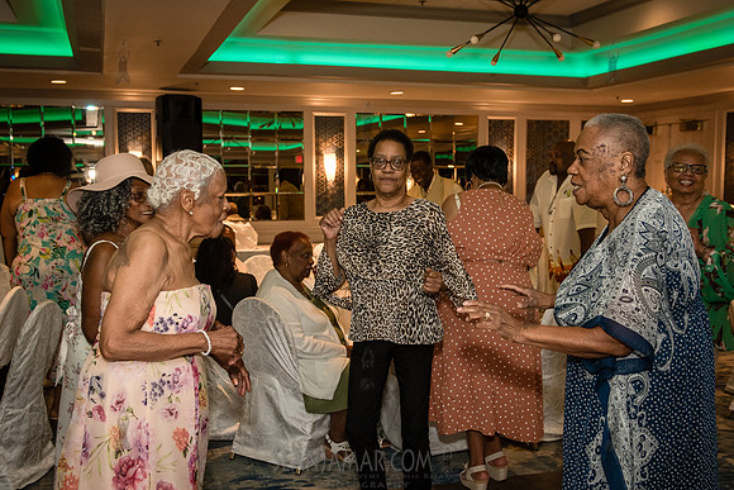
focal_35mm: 41
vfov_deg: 32.4
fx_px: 843
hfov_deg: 47.0
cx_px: 368
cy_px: 273
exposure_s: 1/160
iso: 1600
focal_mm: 32
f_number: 3.5
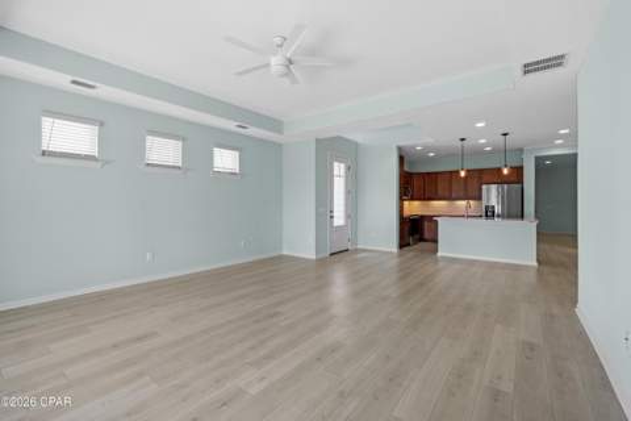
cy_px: 210
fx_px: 263
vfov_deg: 77.3
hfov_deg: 100.4
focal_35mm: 15
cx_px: 316
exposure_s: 1/5
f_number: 6.3
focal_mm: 10
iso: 100
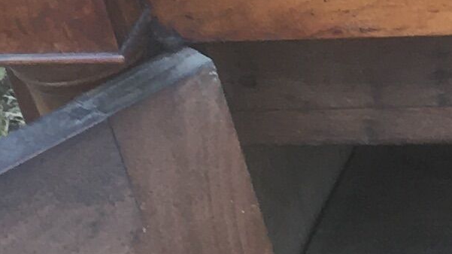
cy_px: 291
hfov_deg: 8.8
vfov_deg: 5.7
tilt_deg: -39.9
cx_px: 1249
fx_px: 2541
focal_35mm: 212
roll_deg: -1.5
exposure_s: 1/100
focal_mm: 4.15
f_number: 2.2
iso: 32
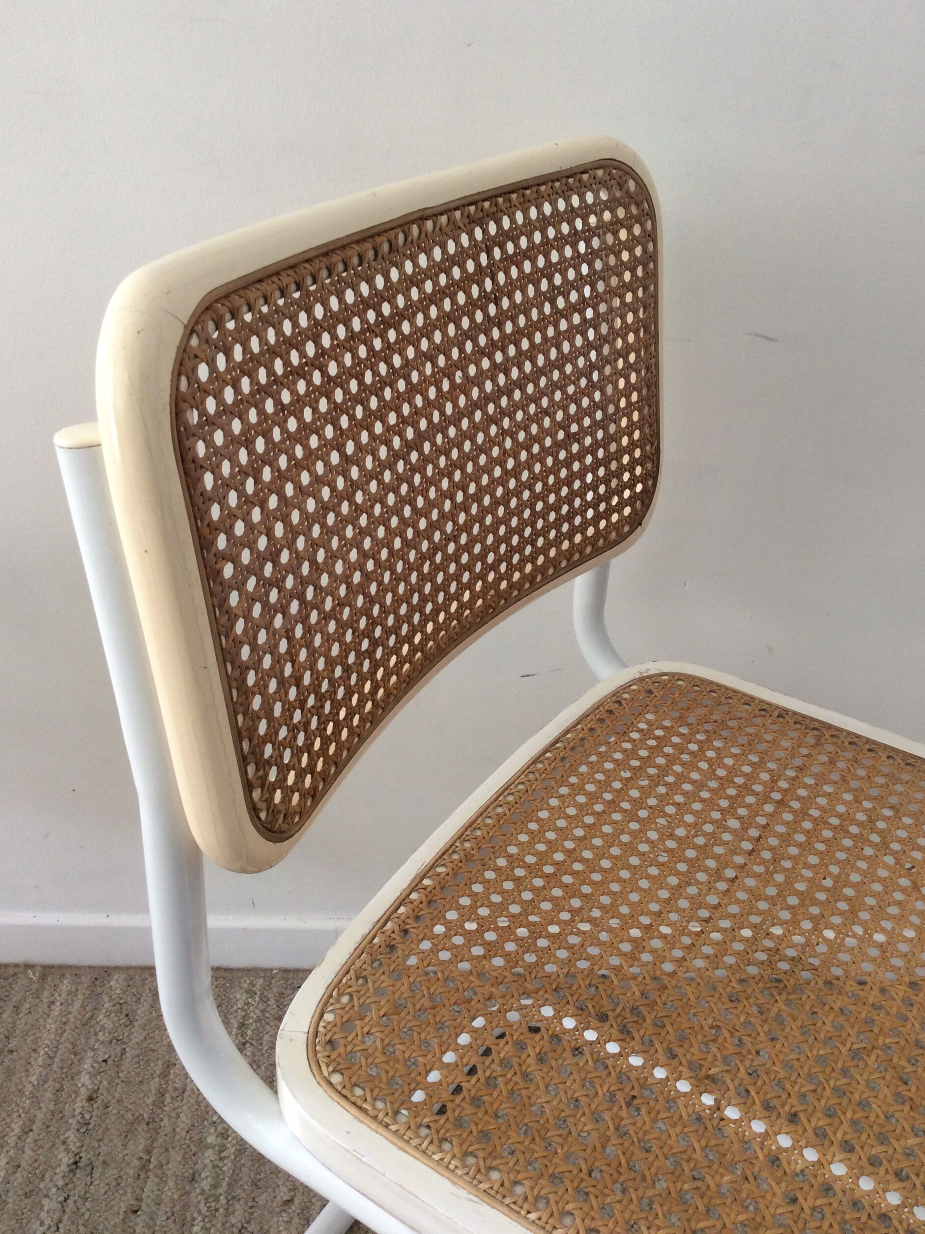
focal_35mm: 33
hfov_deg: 42.9
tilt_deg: -31.1
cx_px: 468
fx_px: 1176
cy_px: 600
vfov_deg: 55.3
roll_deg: -2.3
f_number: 2.4
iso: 50
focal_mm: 3.3
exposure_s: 1/25
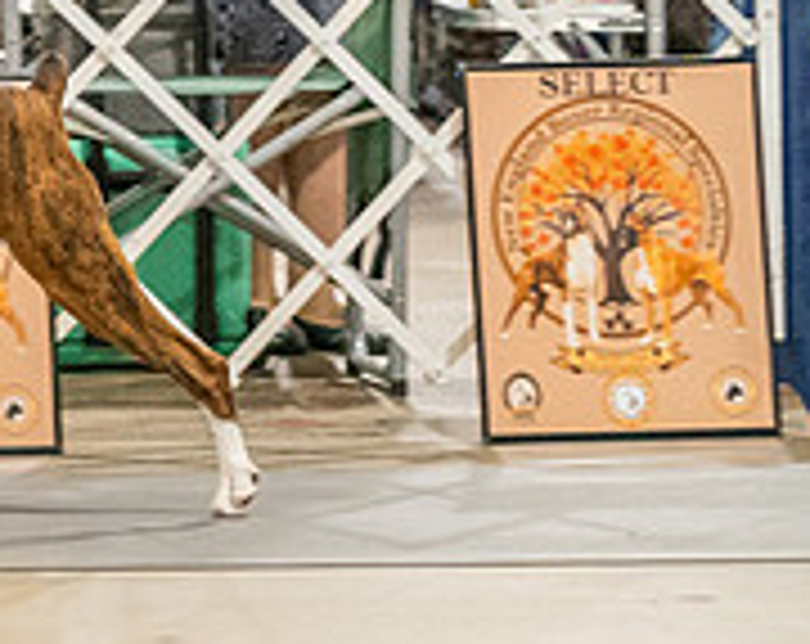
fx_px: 9205
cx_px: -380
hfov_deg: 5.0
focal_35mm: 385
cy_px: -131
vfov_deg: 4.0
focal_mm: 109
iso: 6400
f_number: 3.5
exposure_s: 1/250
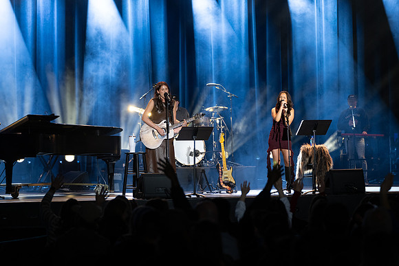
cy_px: 133
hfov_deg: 18.6
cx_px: 200
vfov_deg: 12.5
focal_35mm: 110
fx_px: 1219
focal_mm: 110
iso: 1250
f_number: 2.8
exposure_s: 1/250
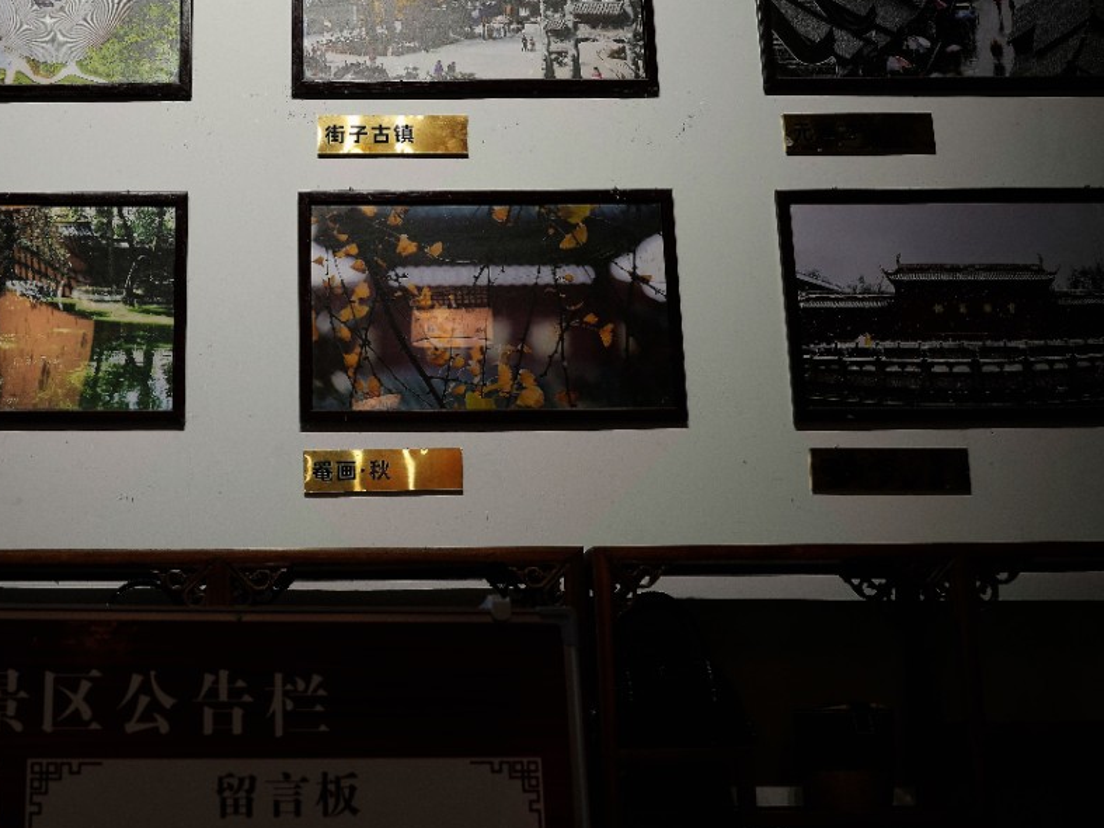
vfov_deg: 27.3
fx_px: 1690
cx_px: 268
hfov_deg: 35.3
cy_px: 267
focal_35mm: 53
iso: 160
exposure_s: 1/60
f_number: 4
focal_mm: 31
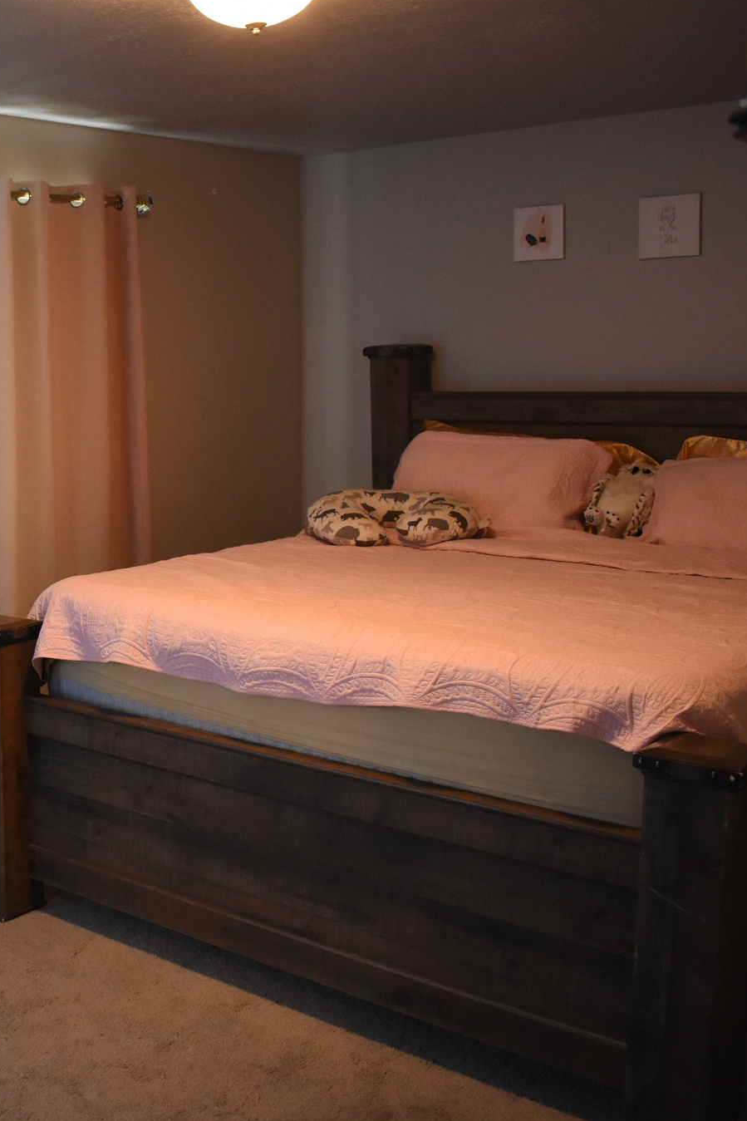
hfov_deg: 30.9
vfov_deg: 47.4
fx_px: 1276
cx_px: 54
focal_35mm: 41
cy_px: 556
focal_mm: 18
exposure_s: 1/200
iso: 2000
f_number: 3.5
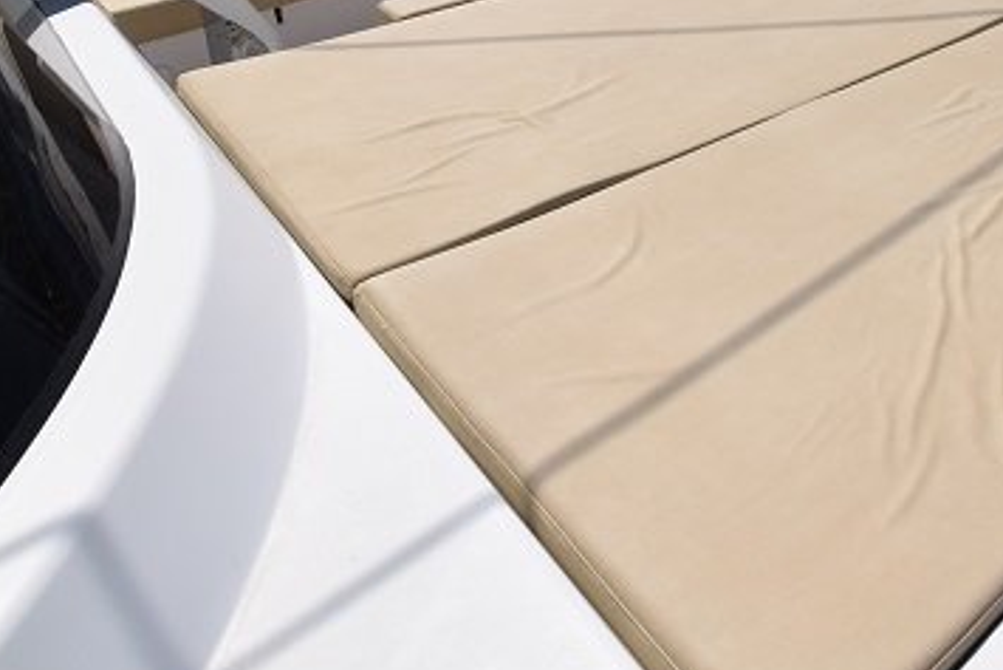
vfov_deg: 31.2
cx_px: 842
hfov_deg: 47.1
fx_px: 1059
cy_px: -68
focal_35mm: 38
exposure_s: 1/500
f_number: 11
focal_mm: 10
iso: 200
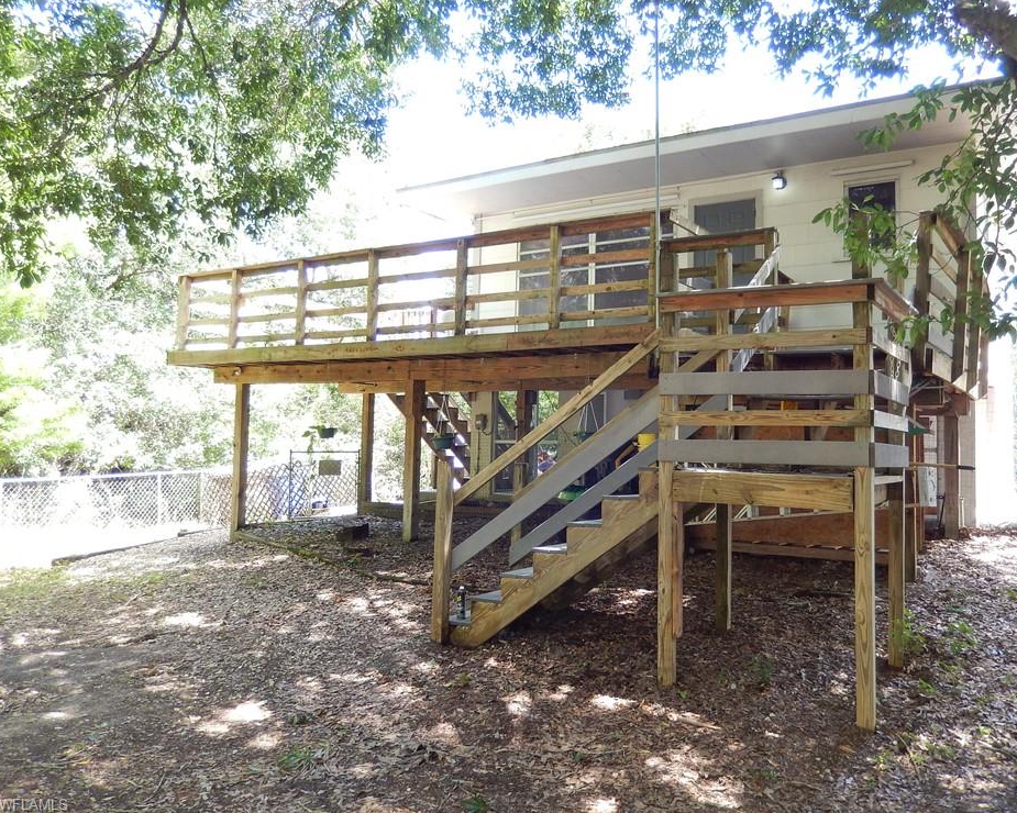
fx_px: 813
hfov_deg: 64.0
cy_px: 393
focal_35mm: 27
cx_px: 550
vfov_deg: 53.2
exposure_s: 1/50
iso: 125
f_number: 3.4
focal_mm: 4.5
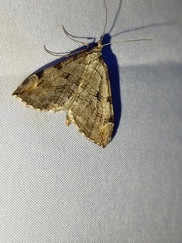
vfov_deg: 27.0
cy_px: 122
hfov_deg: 20.4
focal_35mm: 72
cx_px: 91
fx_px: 505
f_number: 1.7
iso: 100
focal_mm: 5.31
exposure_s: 1/50
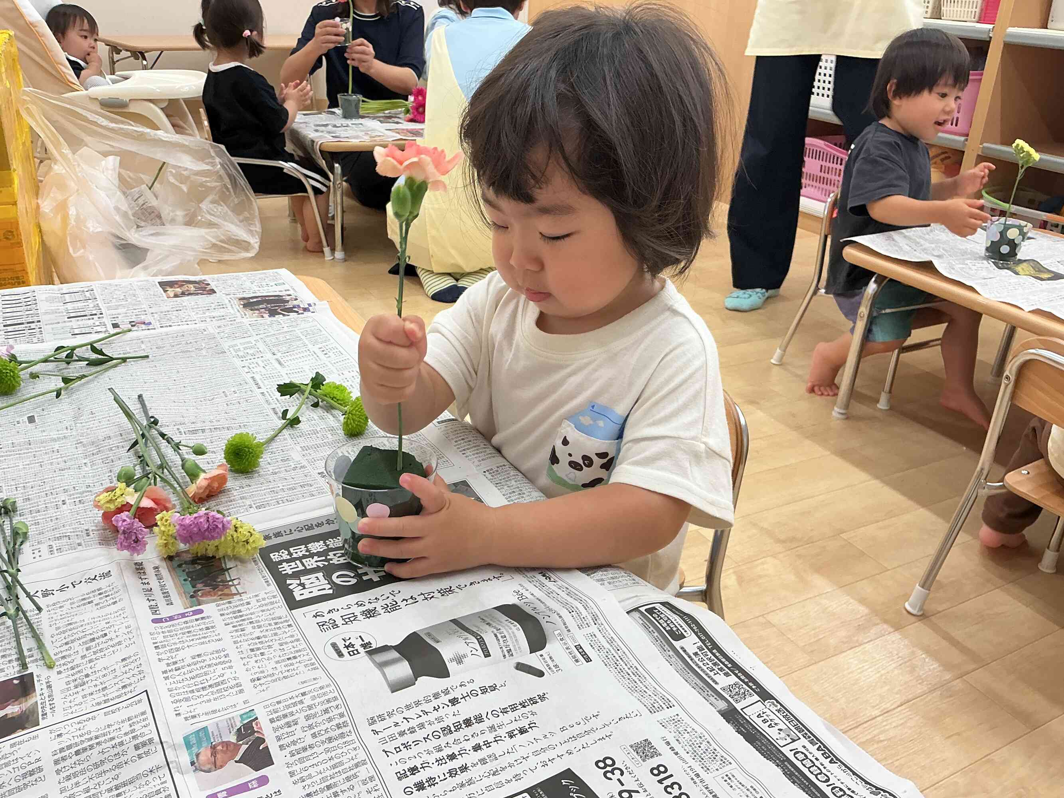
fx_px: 891
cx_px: 532
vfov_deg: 48.2
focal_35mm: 29
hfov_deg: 61.7
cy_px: 399
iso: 64
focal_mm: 3
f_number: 1.8
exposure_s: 1/100
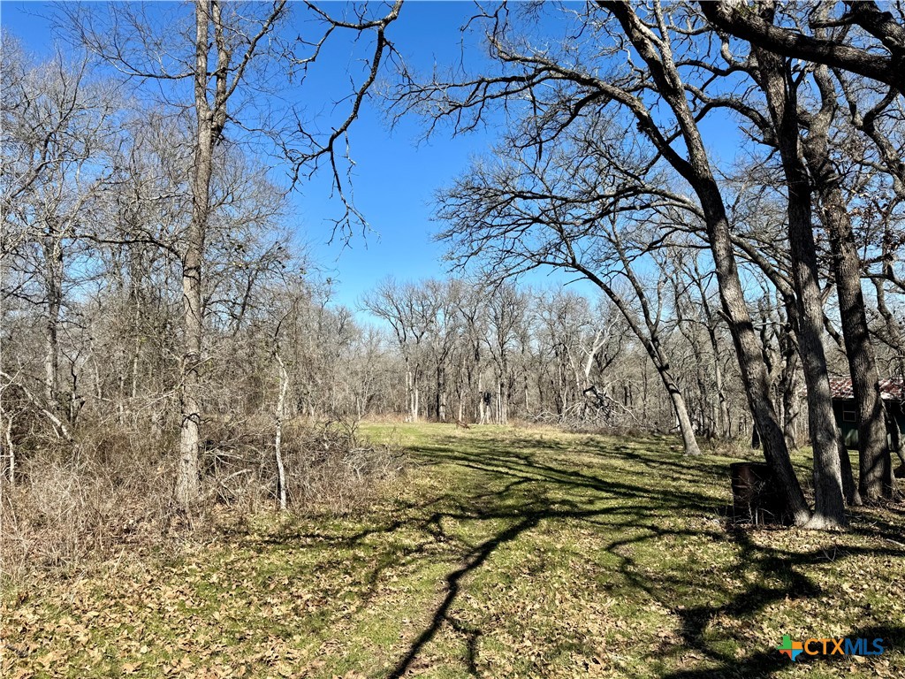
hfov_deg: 71.6
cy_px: 340
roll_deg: +1.8
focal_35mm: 24
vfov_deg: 56.8
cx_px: 452
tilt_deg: +1.8
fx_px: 627
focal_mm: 6.76
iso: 80
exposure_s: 1/3802
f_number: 1.78
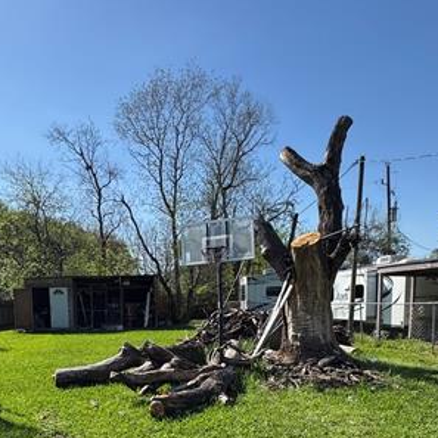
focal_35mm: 32
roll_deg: +0.7
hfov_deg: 50.1
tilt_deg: -7.9
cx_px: 142
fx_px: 458
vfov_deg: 47.2
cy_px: 375
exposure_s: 1/1048
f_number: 2.2
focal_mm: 2.22
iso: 50
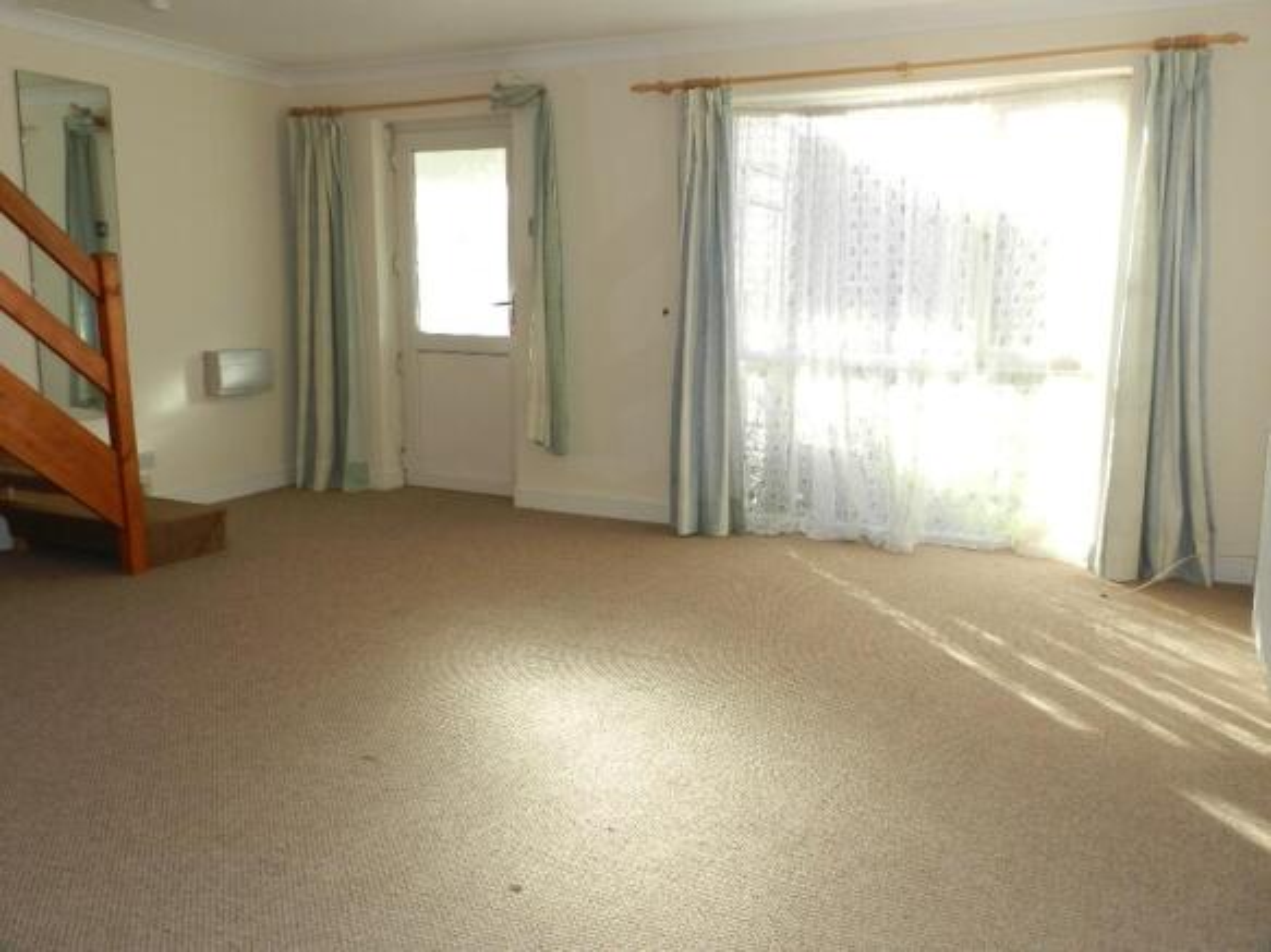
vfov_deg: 49.7
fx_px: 1028
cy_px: 476
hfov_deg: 63.5
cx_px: 636
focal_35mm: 28
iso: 160
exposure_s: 1/125
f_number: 3.6
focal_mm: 5
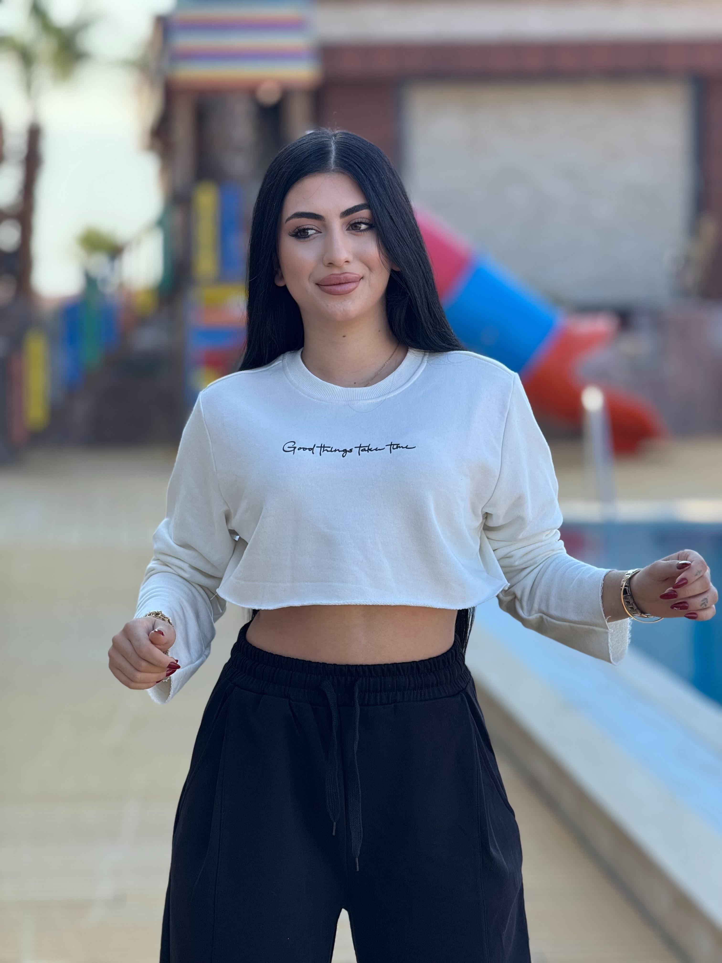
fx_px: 3337
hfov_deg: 12.3
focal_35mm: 120
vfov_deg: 16.4
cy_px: 482
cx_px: 361
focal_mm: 15.66
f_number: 2.8
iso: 50
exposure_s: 1/273
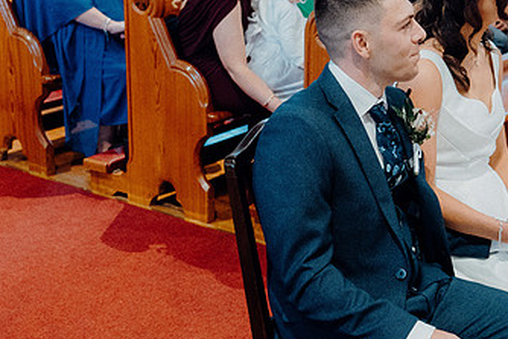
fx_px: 1031
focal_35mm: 73
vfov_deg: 18.7
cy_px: 144
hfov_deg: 27.2
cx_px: 402
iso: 4000
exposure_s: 1/160
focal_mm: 28
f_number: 3.5
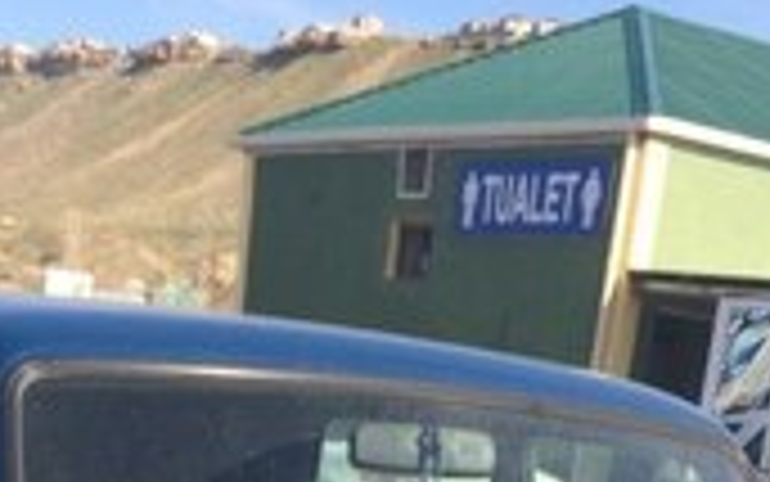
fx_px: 1868
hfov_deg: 23.2
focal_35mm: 89
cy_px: 991
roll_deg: -6.1
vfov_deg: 12.7
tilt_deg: -20.2
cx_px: 284
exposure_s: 1/1244
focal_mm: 4.15
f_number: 2.2
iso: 32
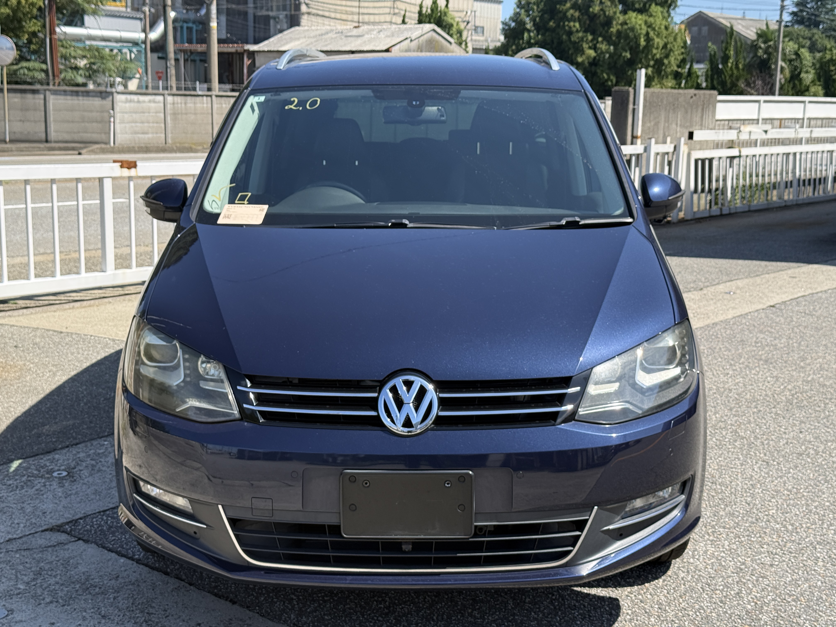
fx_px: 1159
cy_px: 314
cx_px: 418
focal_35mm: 48
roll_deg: -1.3
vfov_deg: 30.3
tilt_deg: -9.7
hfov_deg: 39.7
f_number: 1.78
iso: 80
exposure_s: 1/2494
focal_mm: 6.76
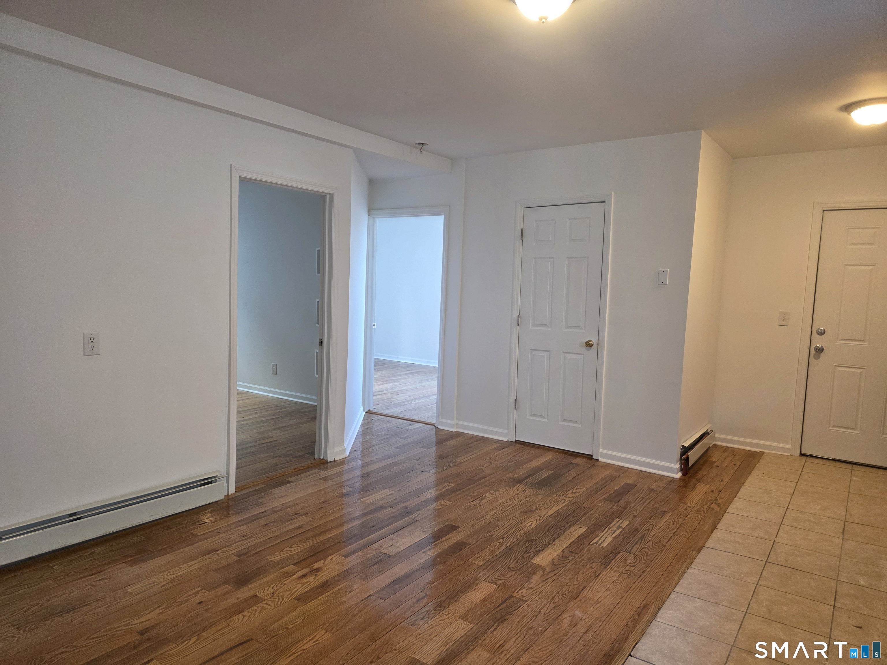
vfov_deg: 58.9
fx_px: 589
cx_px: 444
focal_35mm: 23
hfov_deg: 73.9
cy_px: 332
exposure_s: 1/60
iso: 250
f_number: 1.7
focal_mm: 6.3
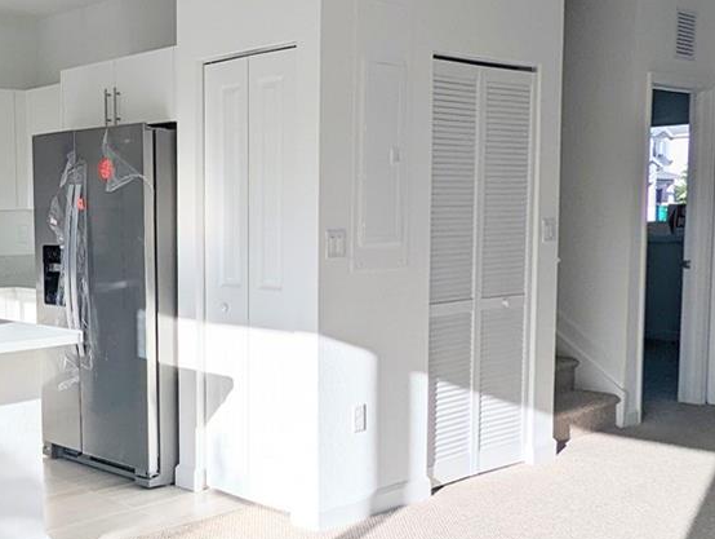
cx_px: 53
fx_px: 951
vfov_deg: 31.6
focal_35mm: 46
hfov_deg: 38.0
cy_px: 299
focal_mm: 2.35
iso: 52
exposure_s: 1/650
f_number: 2.2
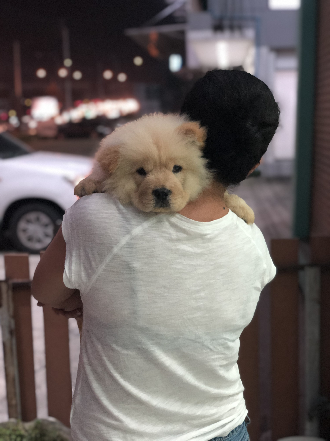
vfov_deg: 36.8
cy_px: 220
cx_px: 165
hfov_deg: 28.0
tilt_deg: -8.9
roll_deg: +1.3
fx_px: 661
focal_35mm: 52
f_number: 2.4
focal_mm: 6
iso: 160
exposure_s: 1/10
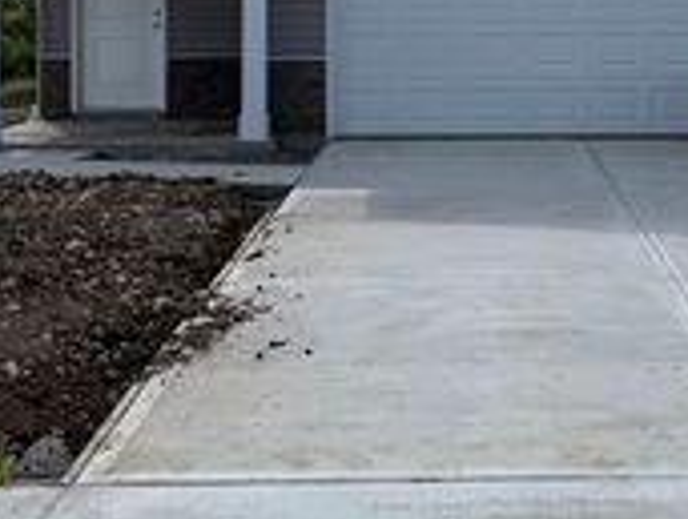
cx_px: 451
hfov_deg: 27.6
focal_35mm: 70
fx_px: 1394
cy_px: 22
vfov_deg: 20.5
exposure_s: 1/6711
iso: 80
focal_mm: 6.76
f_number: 1.78
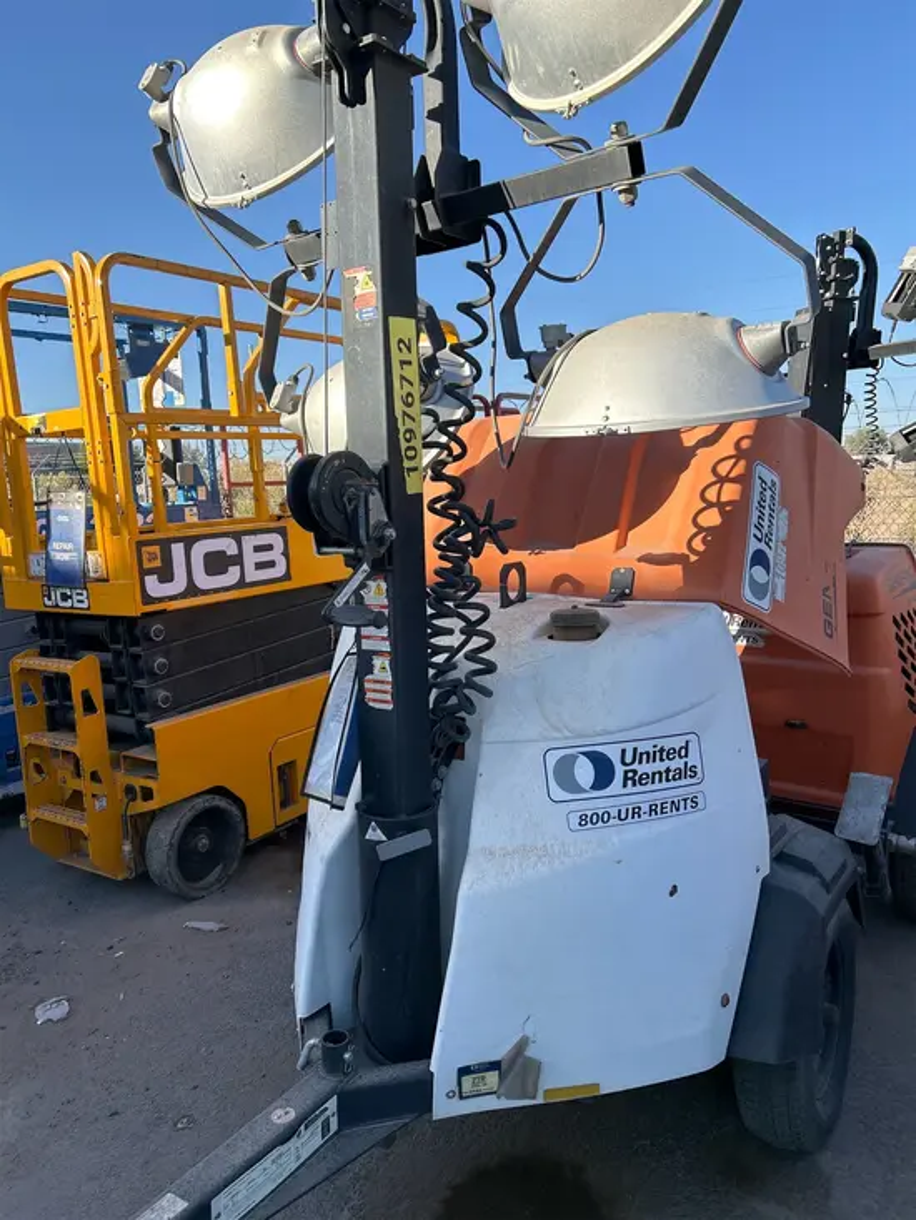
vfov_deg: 67.3
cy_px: 610
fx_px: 917
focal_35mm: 26
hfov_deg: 53.1
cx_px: 458
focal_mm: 5.7
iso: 50
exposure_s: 1/1934
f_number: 1.5
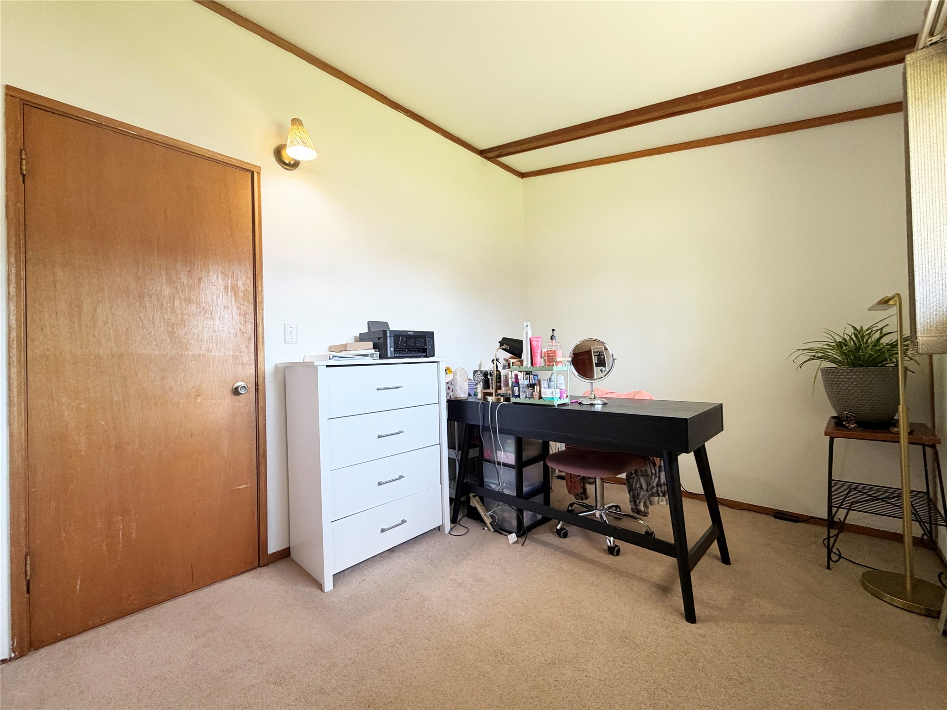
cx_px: 474
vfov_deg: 85.7
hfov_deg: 102.1
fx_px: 383
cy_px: 355
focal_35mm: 14
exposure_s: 1/60
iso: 160
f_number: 2.2
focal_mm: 2.22
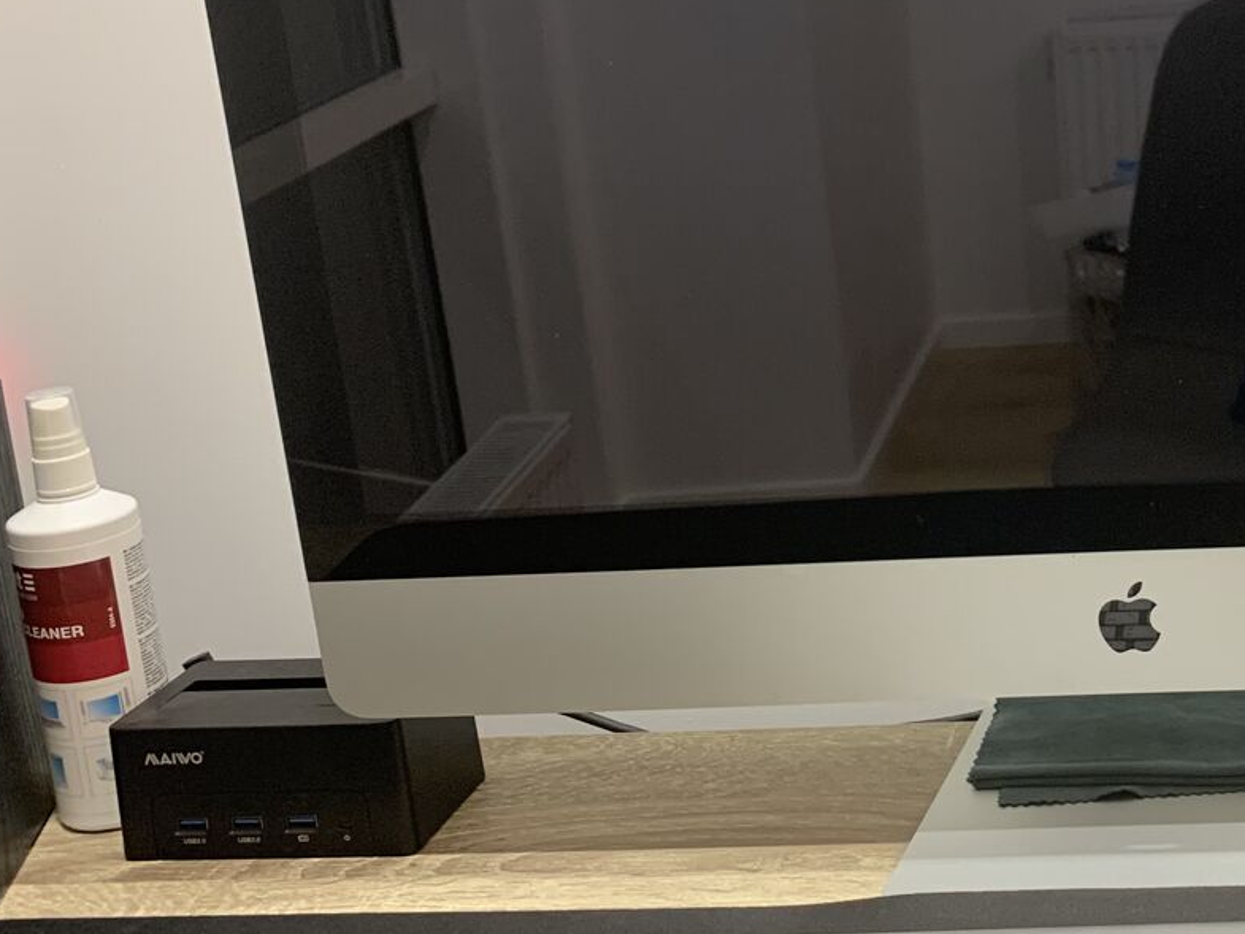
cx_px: 1145
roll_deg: +3.8
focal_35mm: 53
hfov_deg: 34.0
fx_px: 1906
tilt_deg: -10.3
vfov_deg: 27.3
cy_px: 300
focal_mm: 4.25
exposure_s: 1/33
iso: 250
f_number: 1.8
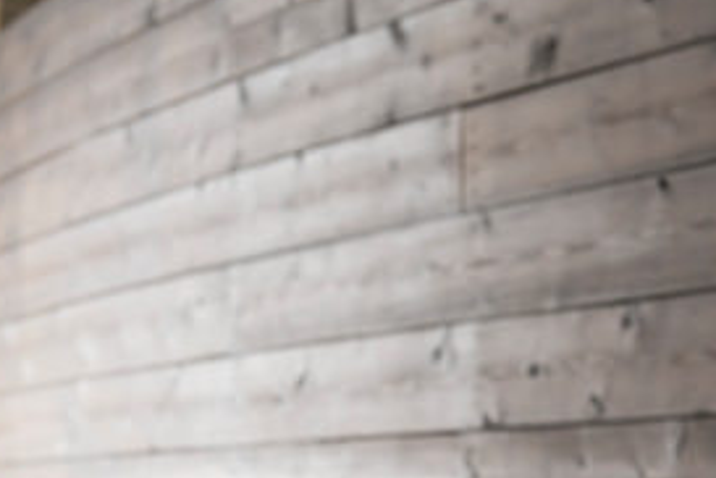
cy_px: 485
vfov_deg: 8.6
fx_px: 3142
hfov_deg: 12.9
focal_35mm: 158
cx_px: 695
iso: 200
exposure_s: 1/250
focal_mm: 50
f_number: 9
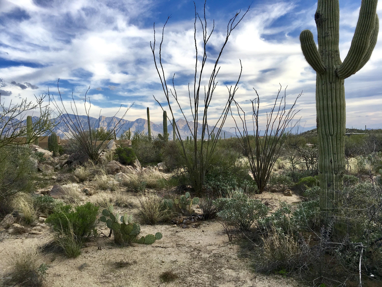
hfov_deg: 61.7
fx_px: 320
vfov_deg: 48.2
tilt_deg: -0.1
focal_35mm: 29
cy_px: 144
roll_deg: +2.9
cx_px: 191
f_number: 2.2
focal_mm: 4.15
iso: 25
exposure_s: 1/905
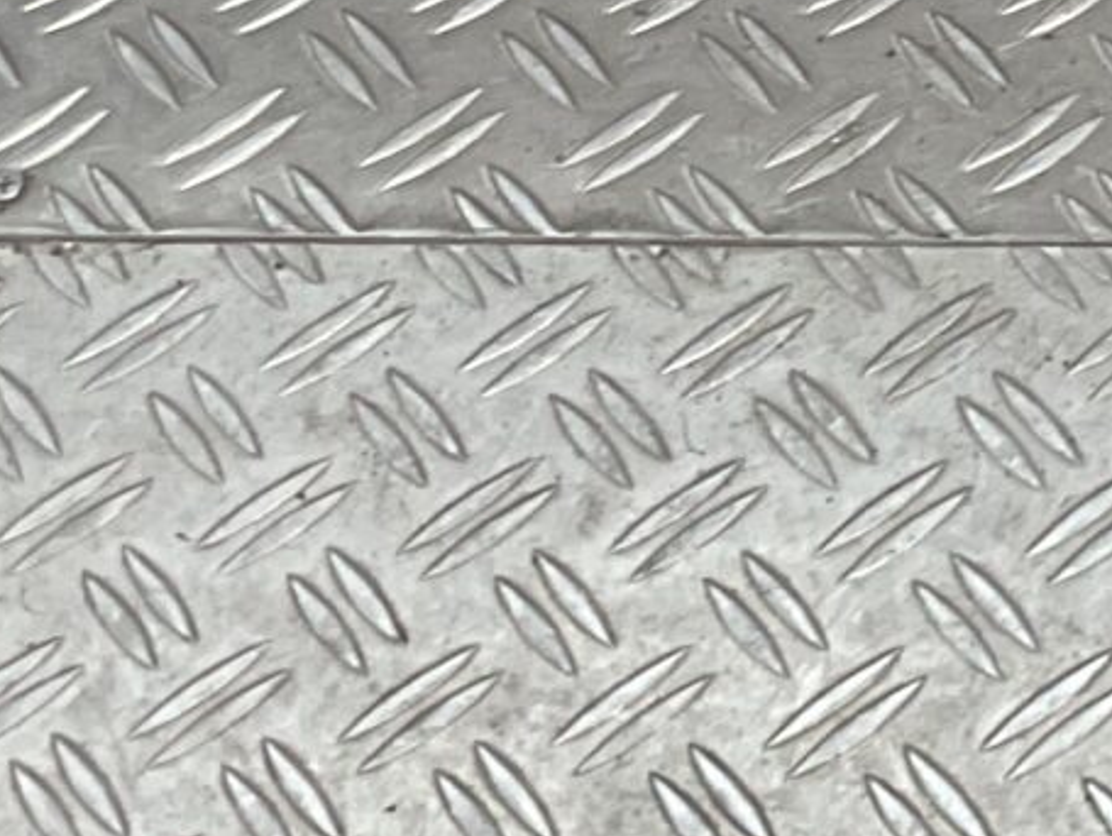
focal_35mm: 163
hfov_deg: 11.5
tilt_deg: -47.8
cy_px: -271
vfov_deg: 9.0
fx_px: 5240
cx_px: 1823
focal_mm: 3
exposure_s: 1/120
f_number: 1.8
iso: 32
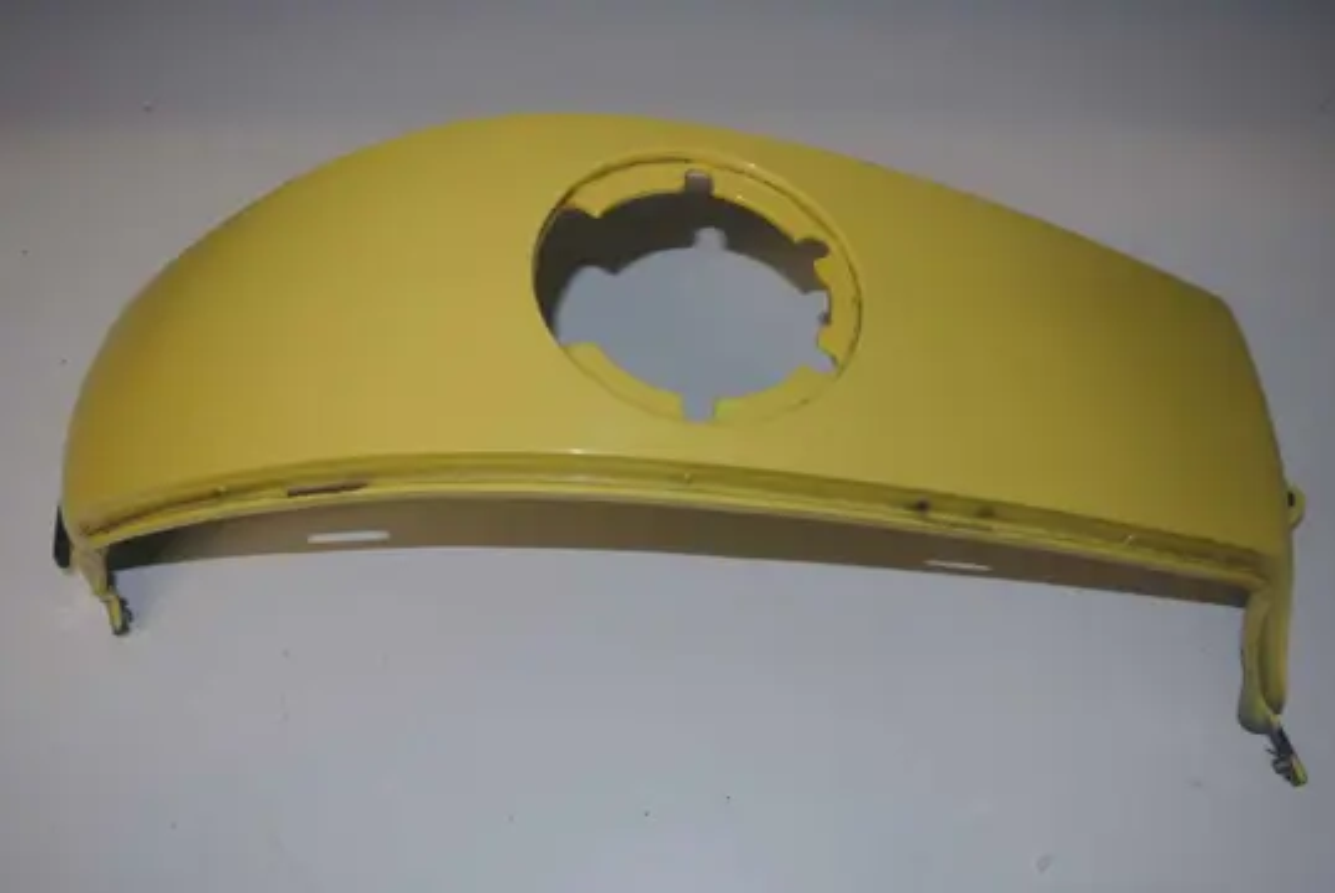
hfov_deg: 55.7
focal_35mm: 34
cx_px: 668
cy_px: 446
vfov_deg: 39.0
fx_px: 1262
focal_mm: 12.7
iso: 200
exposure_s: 1/60
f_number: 3.8
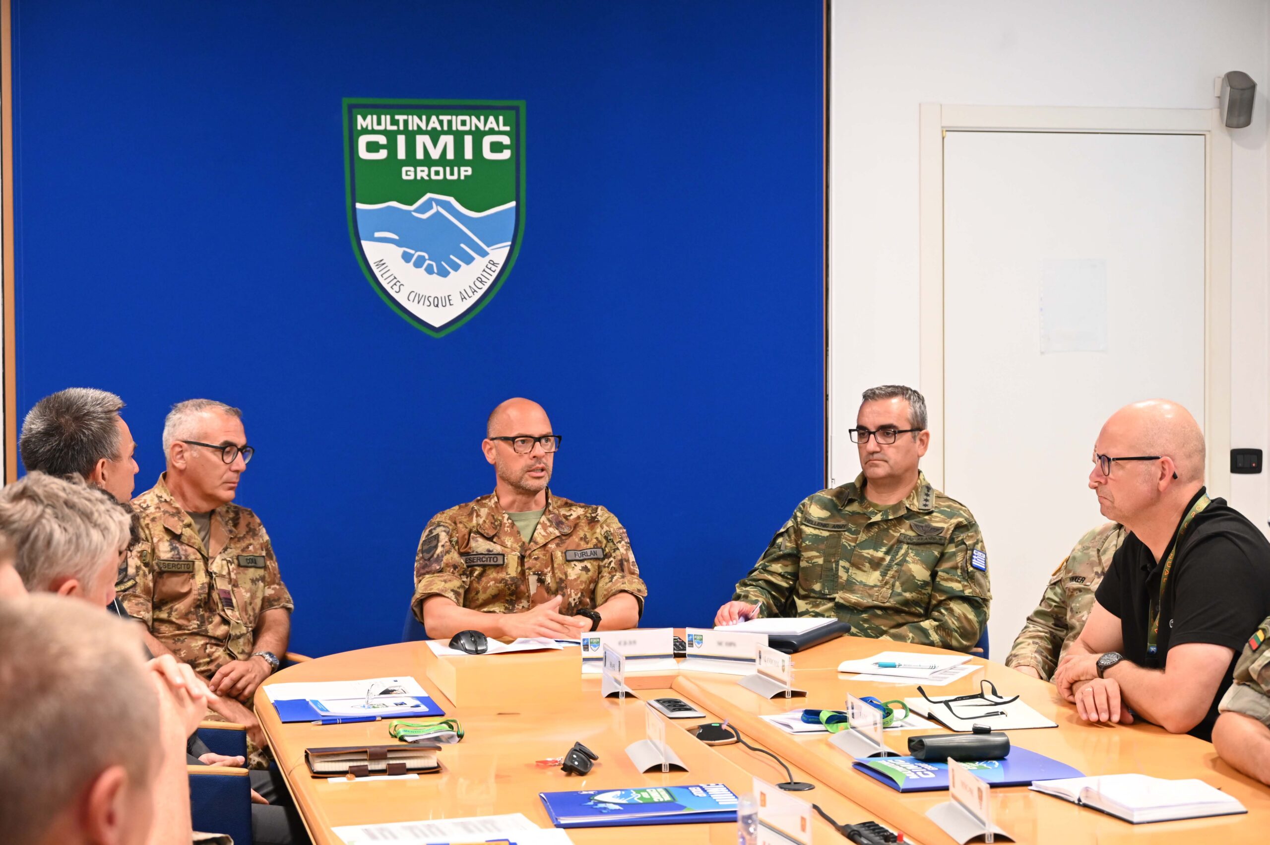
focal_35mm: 61
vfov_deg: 22.2
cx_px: 635
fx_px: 2150
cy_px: 422
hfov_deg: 32.9
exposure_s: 1/60
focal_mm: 61
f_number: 6
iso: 3200
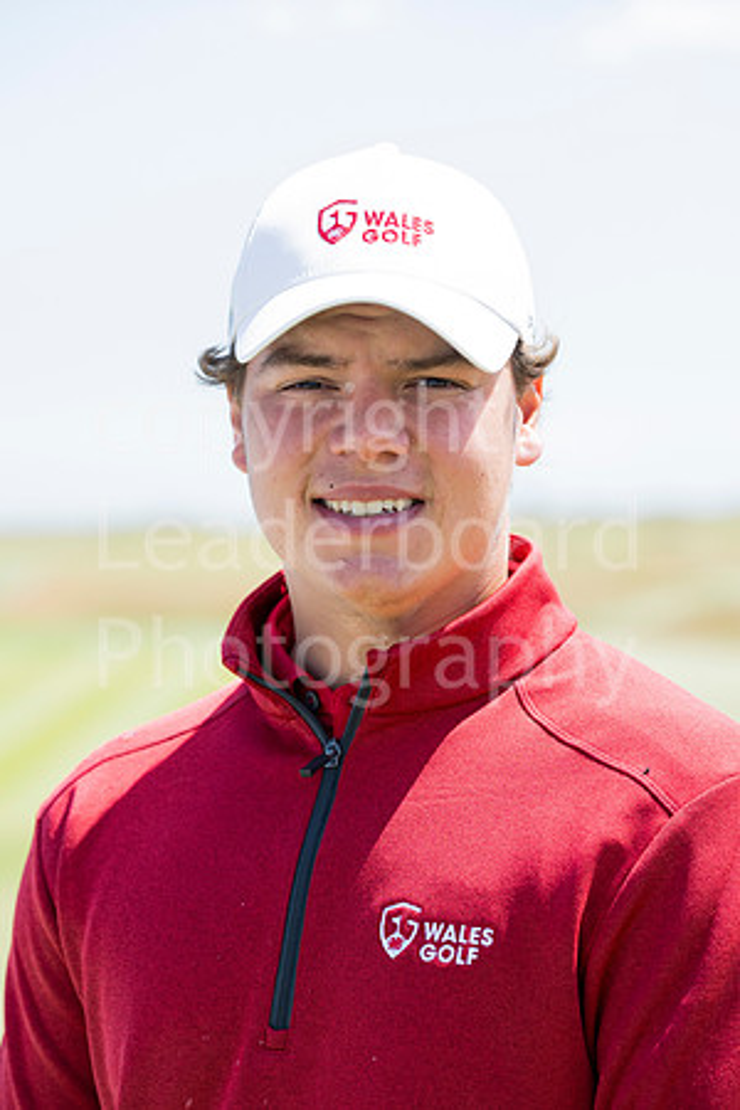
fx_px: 4316
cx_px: 370
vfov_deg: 14.7
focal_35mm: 140
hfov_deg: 9.8
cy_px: 555
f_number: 5.6
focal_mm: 140
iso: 400
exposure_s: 1/1000
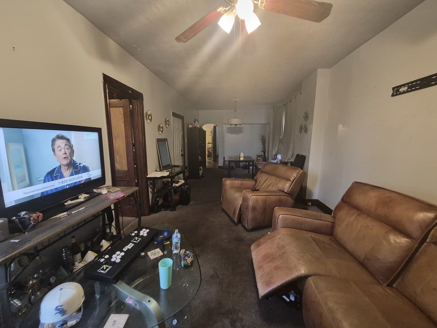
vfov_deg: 89.9
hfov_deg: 106.2
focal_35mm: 13
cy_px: 164
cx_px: 218
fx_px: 164
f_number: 2.2
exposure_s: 1/60
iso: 800
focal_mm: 1.74
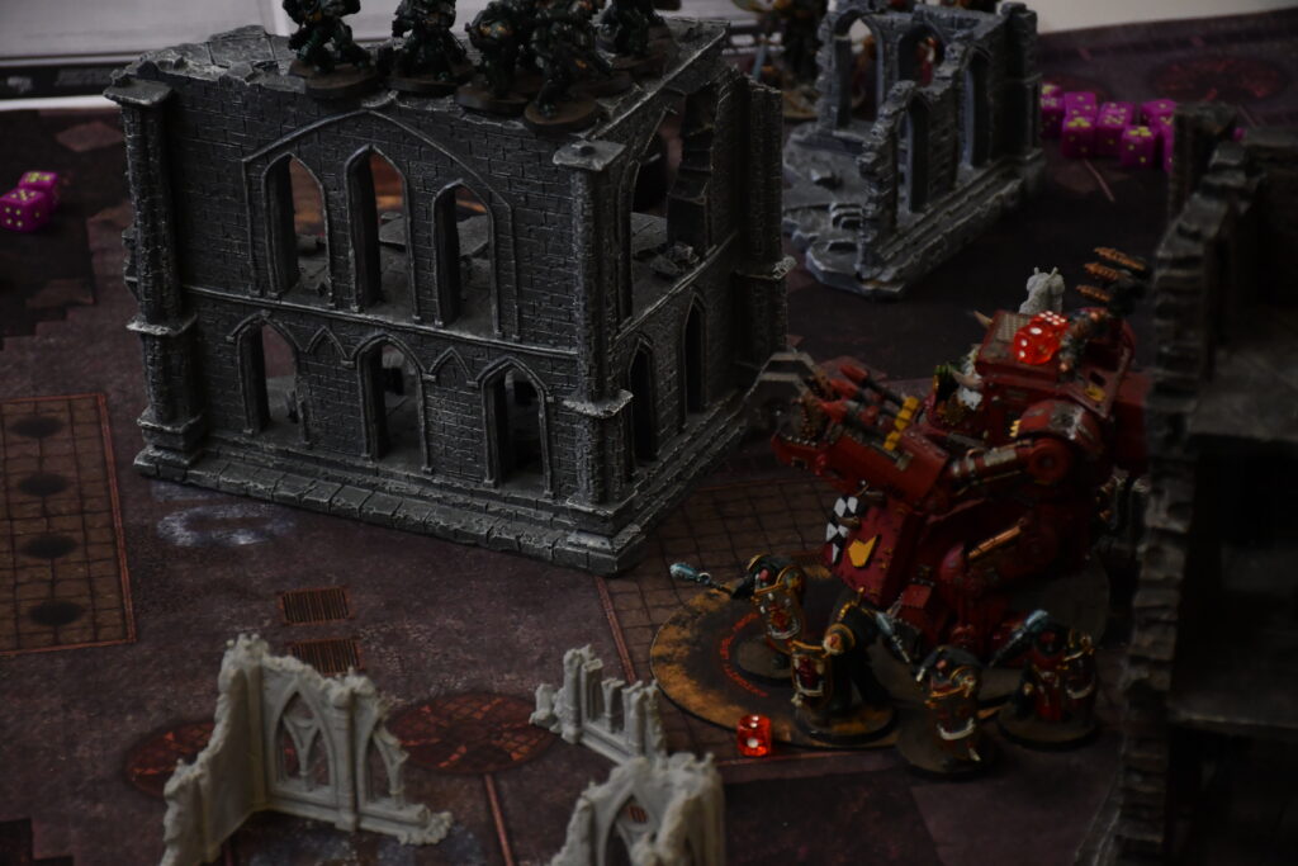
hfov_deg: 16.1
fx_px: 4579
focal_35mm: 127
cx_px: 649
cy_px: 433
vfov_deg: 10.8
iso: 2000
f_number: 5.3
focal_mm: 85
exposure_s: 1/200
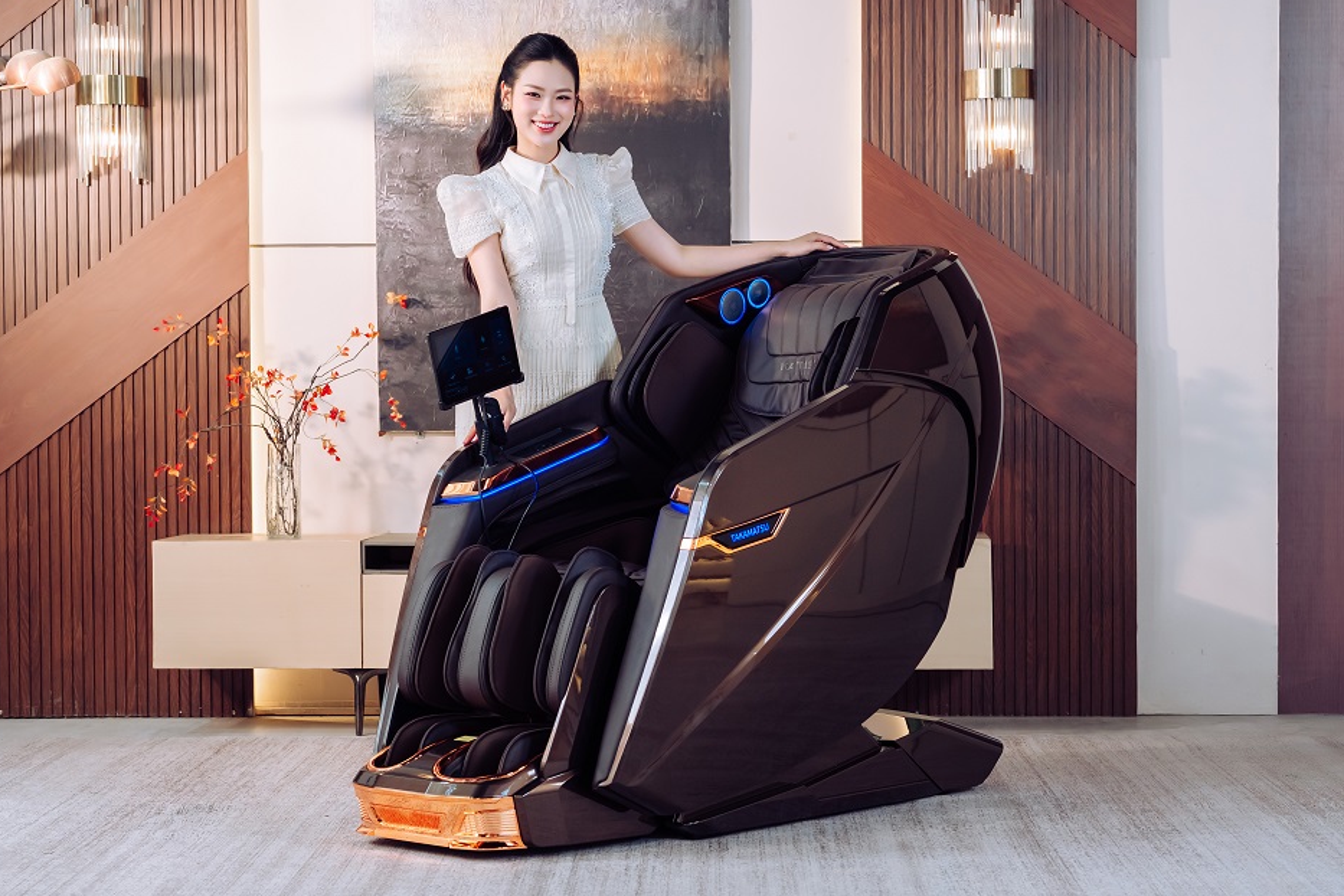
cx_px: 654
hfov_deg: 27.0
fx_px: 2800
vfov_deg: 18.2
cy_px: 419
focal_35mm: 75
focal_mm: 70
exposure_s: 1/160
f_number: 5
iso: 1600
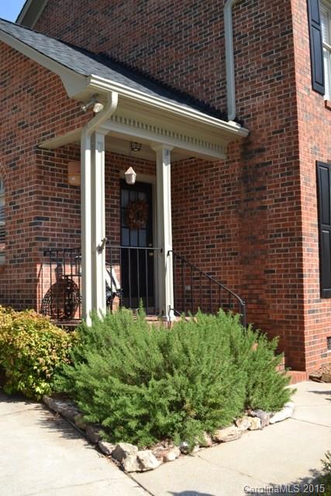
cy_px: 248
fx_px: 496
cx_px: 166
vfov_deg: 53.1
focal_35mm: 36
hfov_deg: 36.9
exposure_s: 1/200
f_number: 5.6
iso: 100
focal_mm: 24
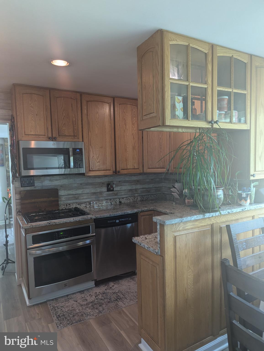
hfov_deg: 56.9
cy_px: 176
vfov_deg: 71.5
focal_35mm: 24
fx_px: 244
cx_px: 132
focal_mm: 6.81
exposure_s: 1/24
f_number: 1.85
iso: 95
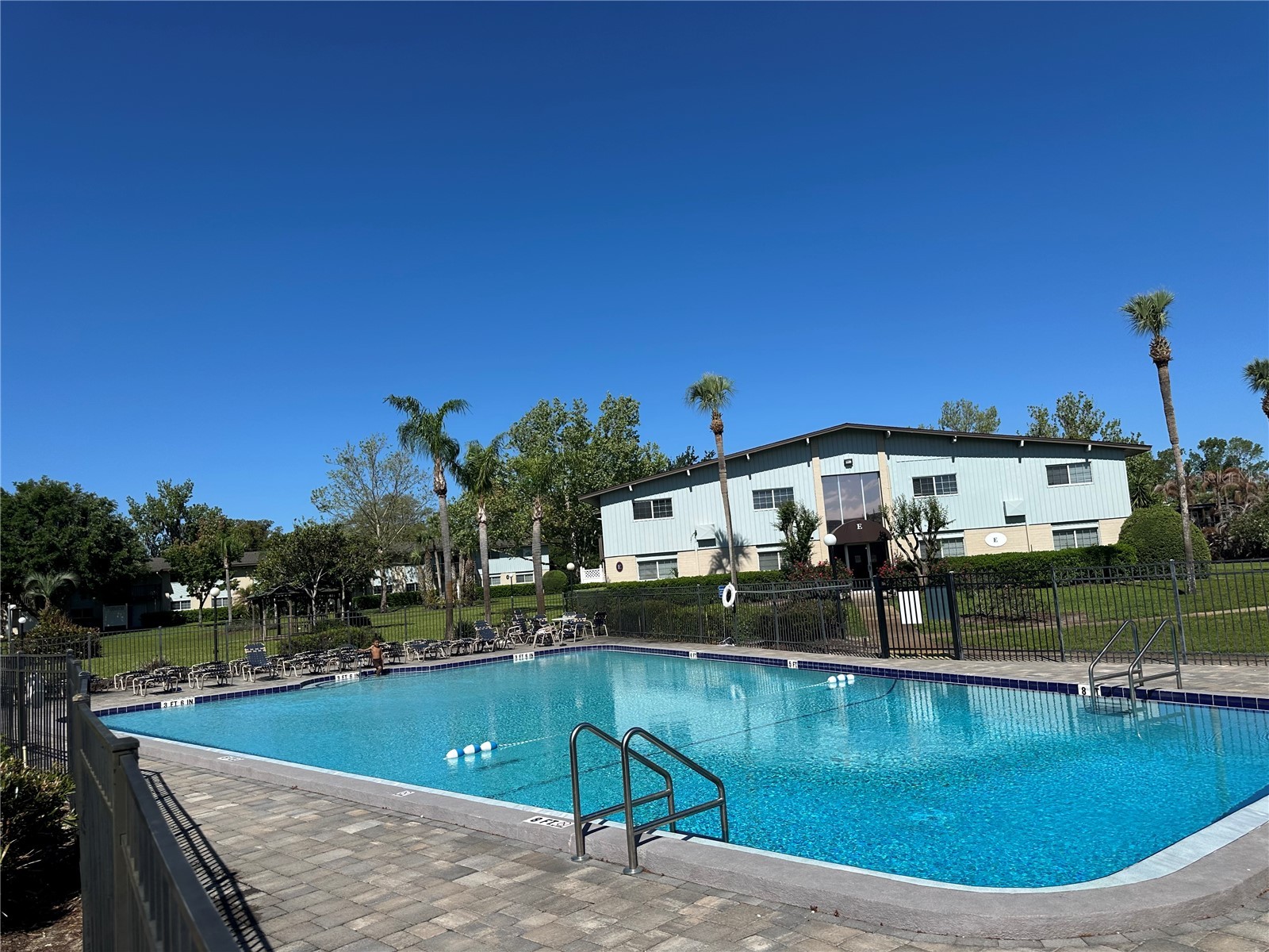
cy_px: 476
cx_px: 634
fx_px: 880
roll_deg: +4.7
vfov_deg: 56.8
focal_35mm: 24
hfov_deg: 71.6
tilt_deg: +6.6
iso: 80
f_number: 1.78
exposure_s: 1/6623
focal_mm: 6.86
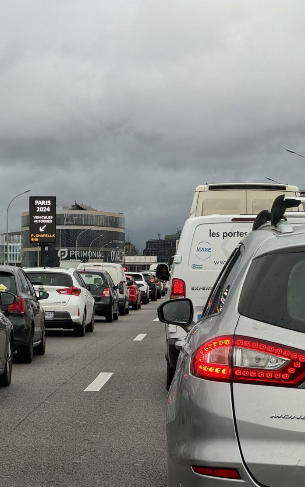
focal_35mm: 110
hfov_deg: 11.8
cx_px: 40
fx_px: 1462
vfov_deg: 18.9
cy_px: 245
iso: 40
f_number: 2.8
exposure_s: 1/121
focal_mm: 9
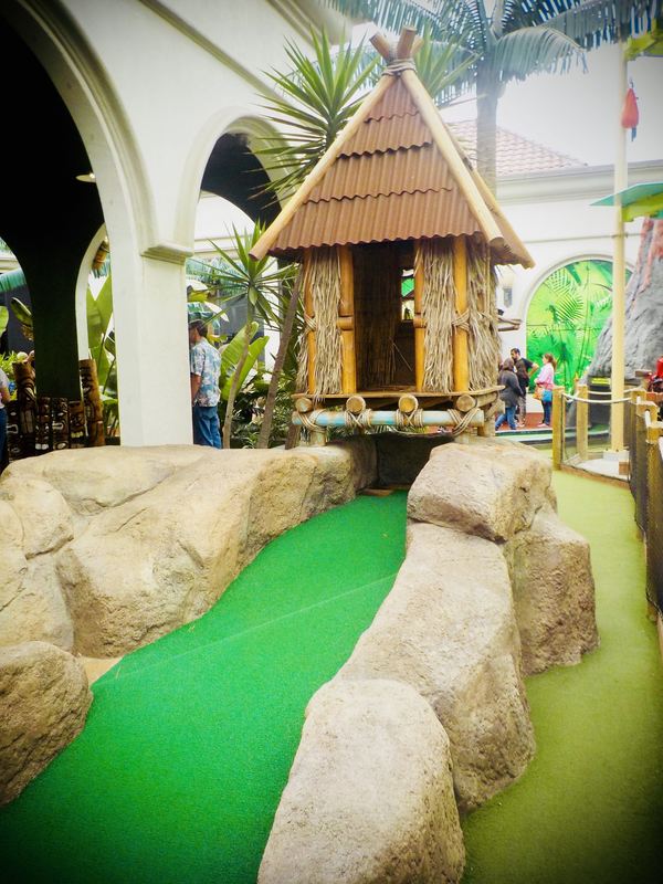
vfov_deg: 60.0
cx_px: 332
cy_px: 442
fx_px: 766
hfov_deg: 46.8
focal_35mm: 30
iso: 125
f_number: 3.3
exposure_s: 1/400
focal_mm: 4.1
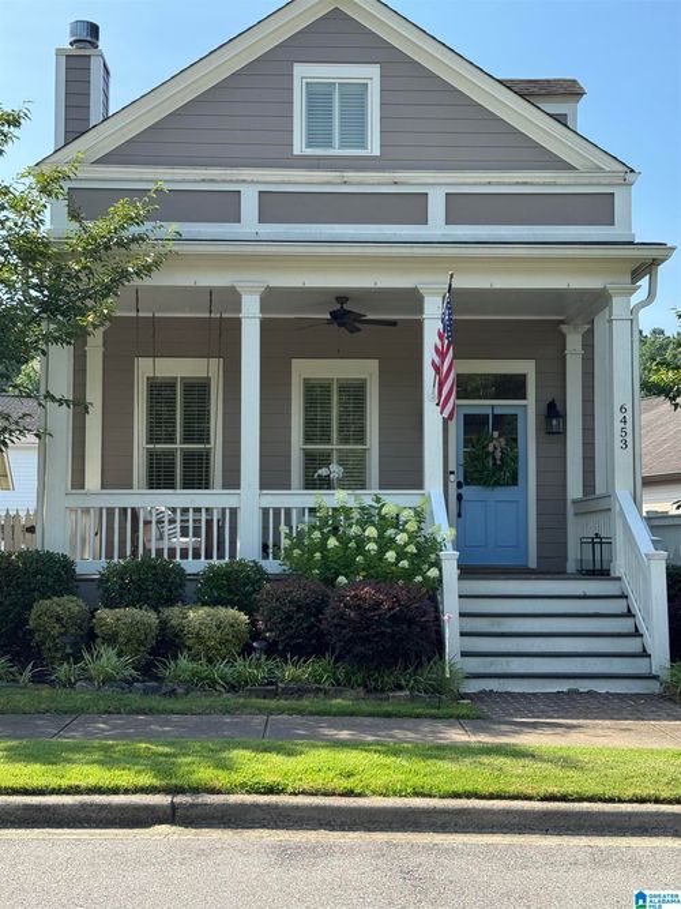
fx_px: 1259
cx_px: 340
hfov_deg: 30.3
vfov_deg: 39.7
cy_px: 454
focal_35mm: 48
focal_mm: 6.76
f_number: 1.78
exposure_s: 1/1427
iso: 64
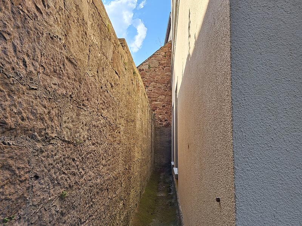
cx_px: 151
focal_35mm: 23
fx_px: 201
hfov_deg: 73.9
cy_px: 113
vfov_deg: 58.9
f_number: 1.8
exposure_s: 1/658
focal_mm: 5.54
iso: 40
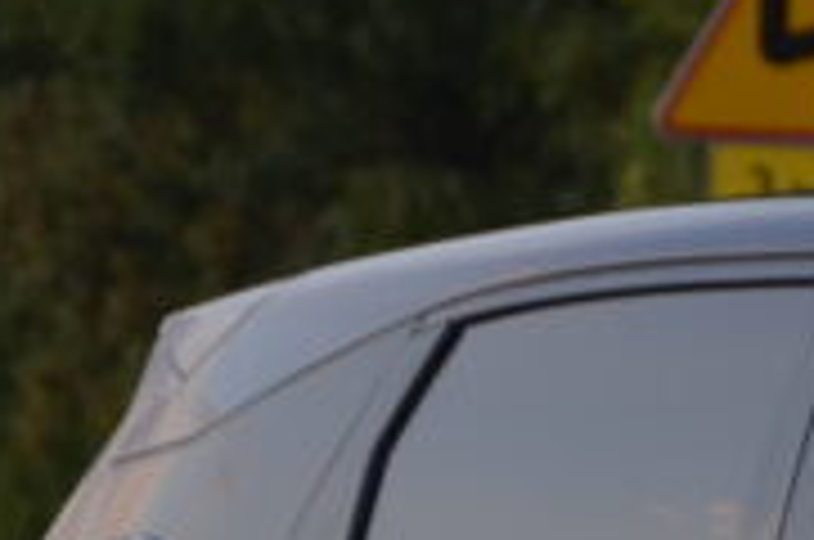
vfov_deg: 1.5
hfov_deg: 2.3
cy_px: 994
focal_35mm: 889
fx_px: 20062
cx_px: 1844
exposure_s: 1/60
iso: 400
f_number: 5.6
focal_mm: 105
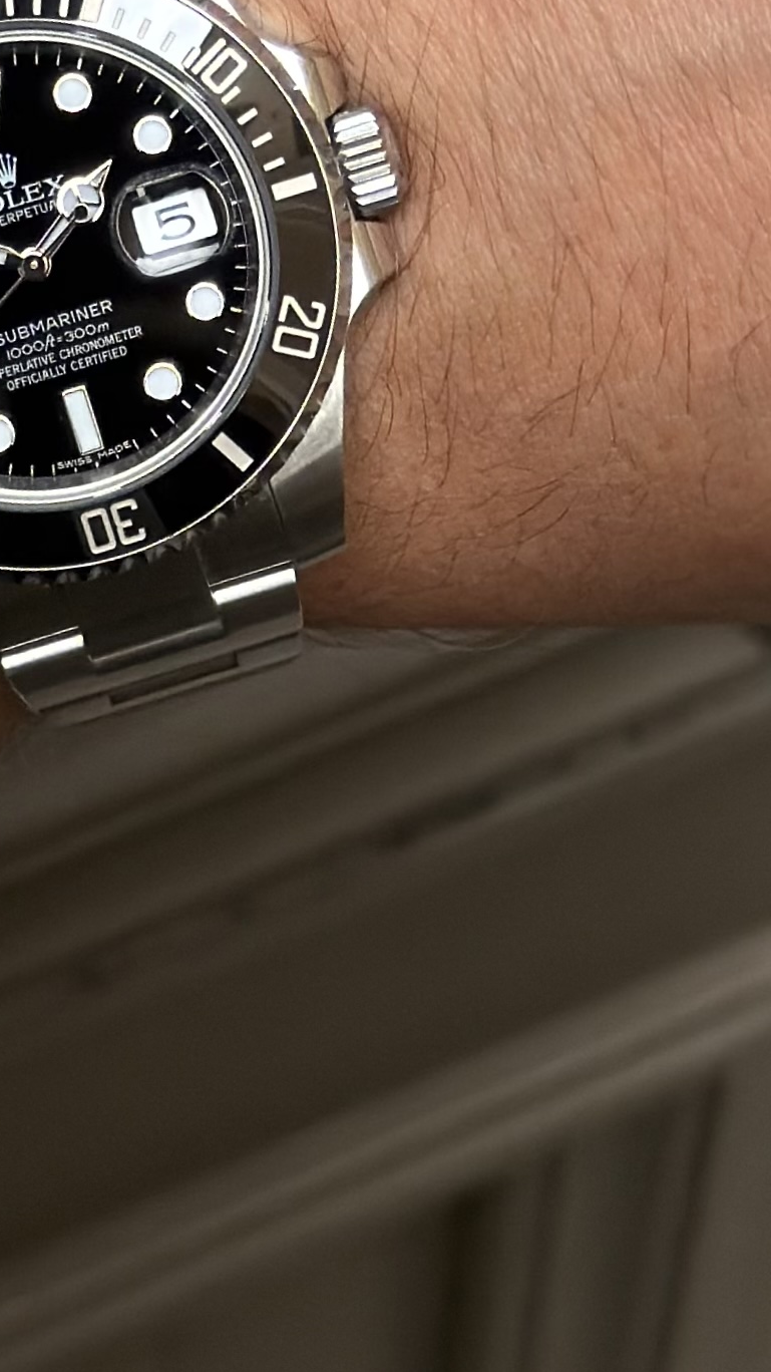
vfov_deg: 22.9
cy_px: 296
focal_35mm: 92
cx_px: 56
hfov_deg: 13.0
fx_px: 3345
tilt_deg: -61.6
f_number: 1.78
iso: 200
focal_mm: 6.76
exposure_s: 1/370
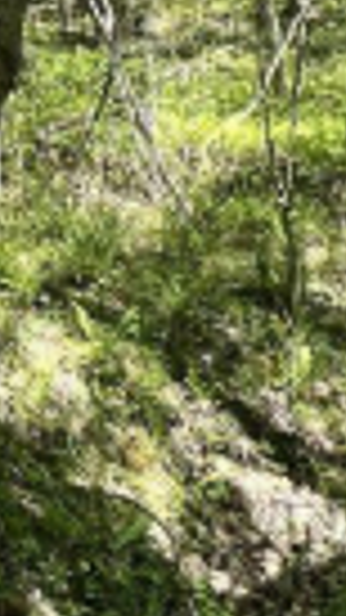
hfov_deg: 13.6
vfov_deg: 27.6
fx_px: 1126
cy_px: -81
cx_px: -438
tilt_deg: +5.4
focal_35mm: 69
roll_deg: +1.4
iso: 32
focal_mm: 1.57
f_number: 1.8
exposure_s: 1/352
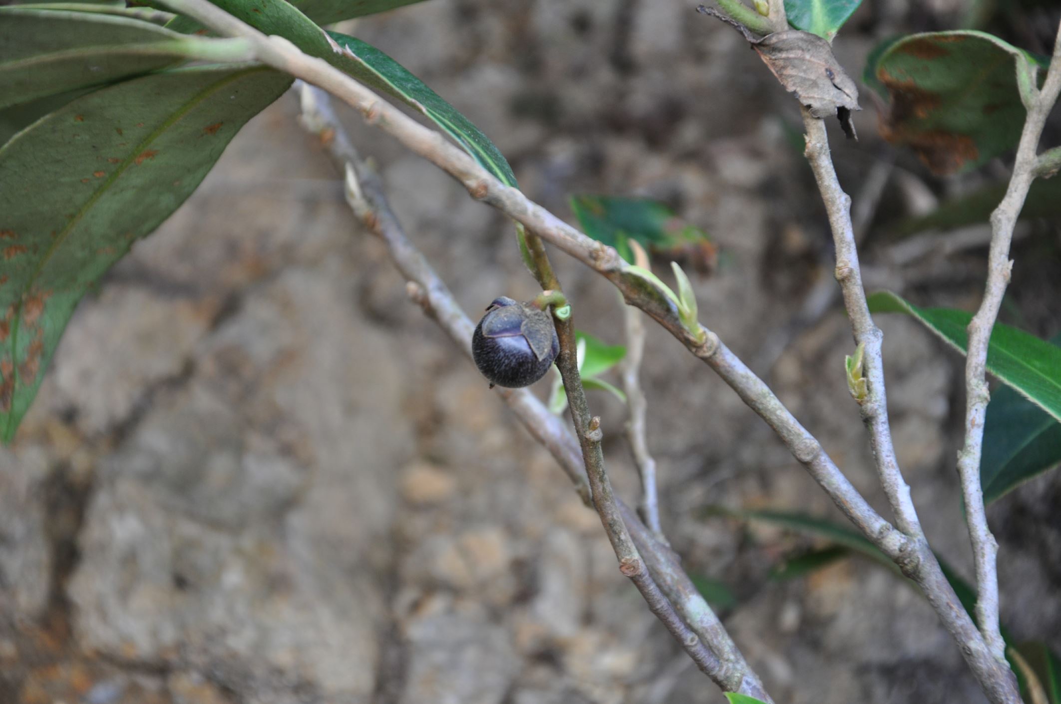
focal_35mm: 158
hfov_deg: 13.1
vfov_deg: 8.7
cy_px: 352
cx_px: 530
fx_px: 4636
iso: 400
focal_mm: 105
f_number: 5.6
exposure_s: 1/80
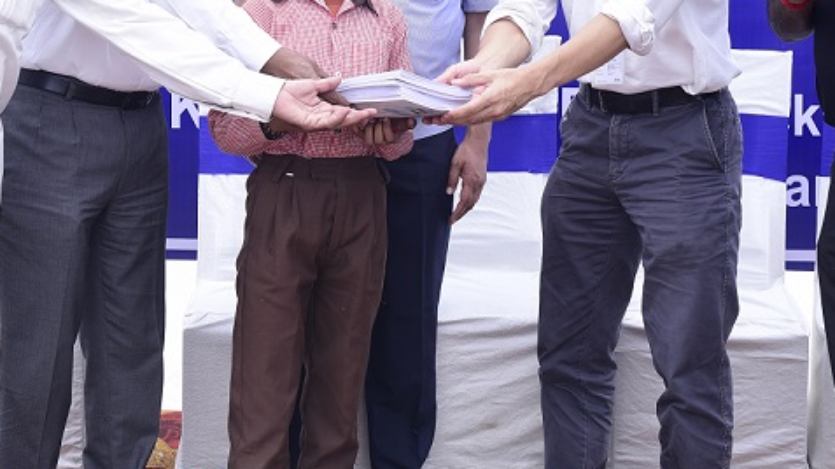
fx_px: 1417
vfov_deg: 18.5
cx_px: 380
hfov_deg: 32.8
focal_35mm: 64
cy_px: 56
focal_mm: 35
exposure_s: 1/160
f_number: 8
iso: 320
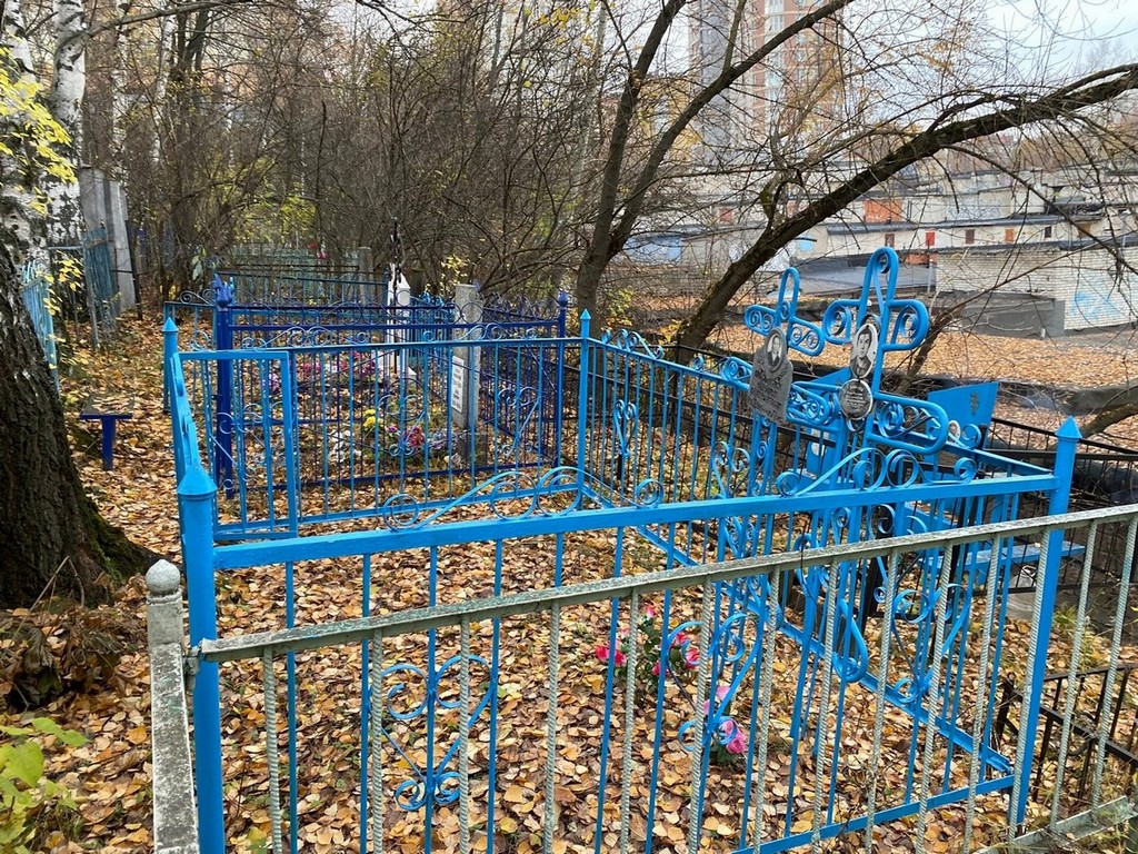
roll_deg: -3.8
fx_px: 855
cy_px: 427
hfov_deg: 67.3
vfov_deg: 53.1
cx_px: 569
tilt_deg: -8.5
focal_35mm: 26
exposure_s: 1/121
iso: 100
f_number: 1.8
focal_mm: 4.25
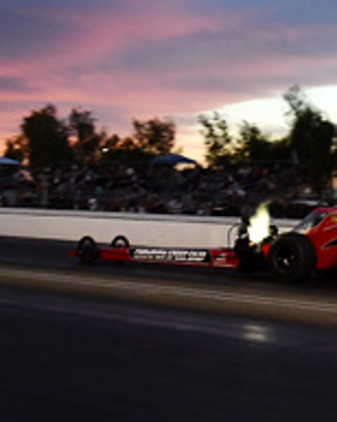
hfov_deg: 18.6
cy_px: 212
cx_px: 503
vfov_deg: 26.1
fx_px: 912
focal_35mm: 73
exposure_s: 1/500
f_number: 5.6
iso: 5000
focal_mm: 20
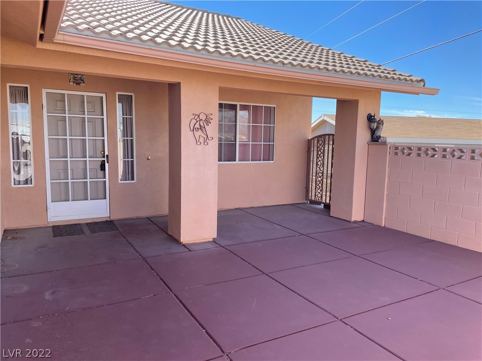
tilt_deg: -6.7
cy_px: 180
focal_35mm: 26
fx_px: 362
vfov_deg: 53.1
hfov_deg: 67.3
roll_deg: -1.2
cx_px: 241
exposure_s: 1/895
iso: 32
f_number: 1.6
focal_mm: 4.2
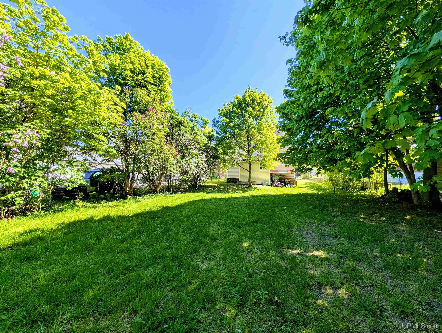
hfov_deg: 110.5
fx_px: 153
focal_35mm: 12
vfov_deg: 94.6
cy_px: 166
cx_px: 221
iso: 53
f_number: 1.7
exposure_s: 1/1427
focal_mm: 2.02
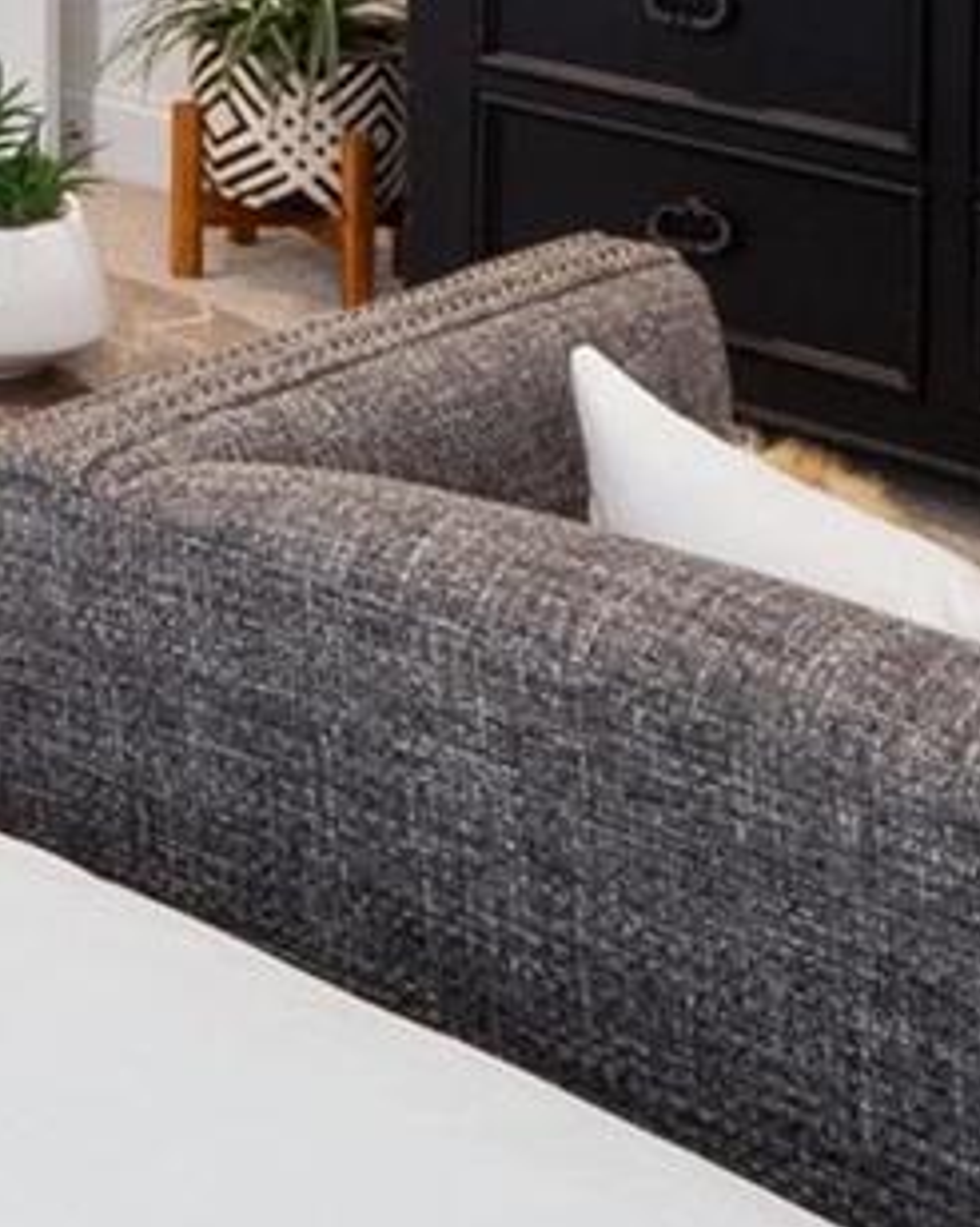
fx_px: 2831
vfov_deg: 20.1
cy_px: -753
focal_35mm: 78
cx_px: -1410
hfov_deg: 13.7
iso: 400
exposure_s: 1/2.5
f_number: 10
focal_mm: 8
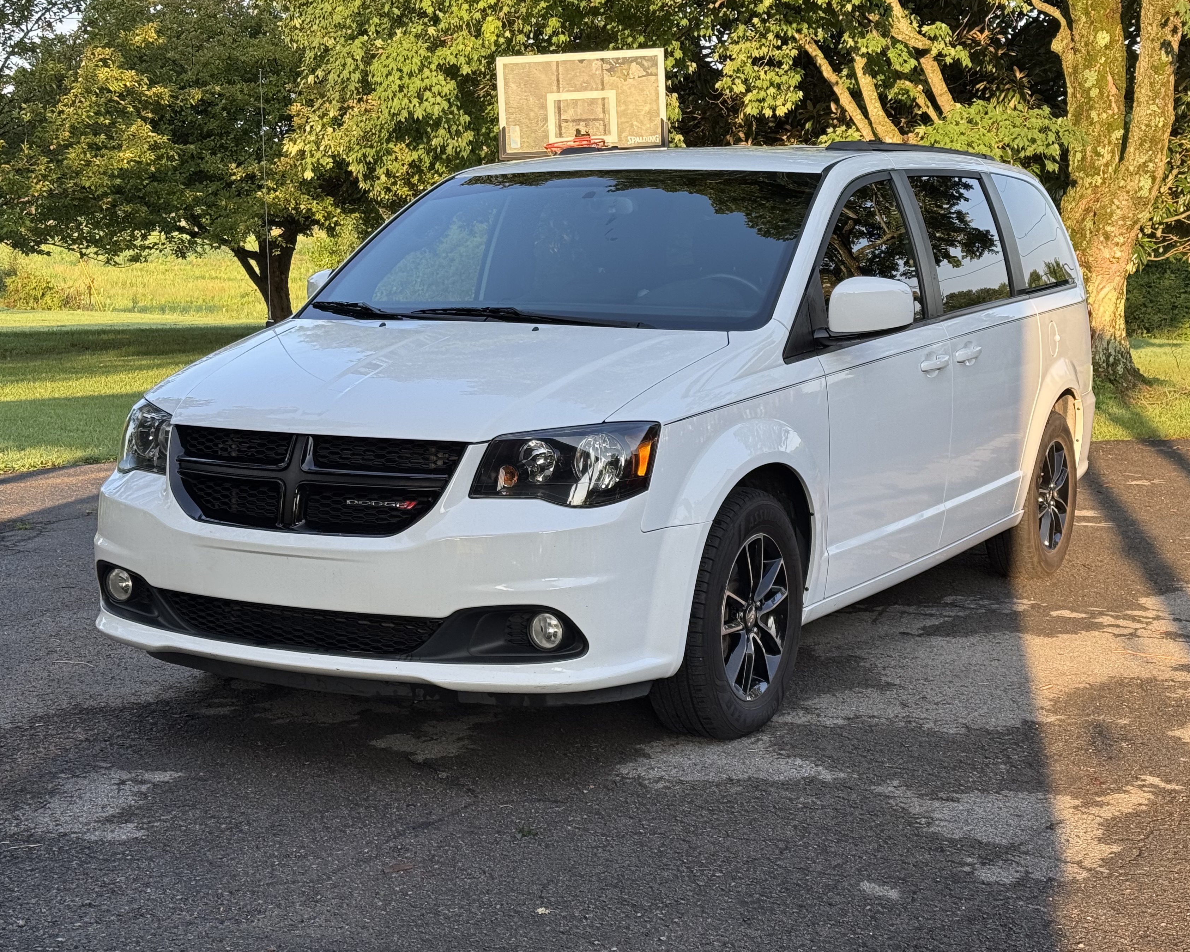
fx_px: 1972
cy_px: 433
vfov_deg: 27.1
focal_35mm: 56
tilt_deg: -7.0
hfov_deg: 33.6
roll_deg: +0.0
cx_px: 616
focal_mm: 6.76
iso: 64
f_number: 1.78
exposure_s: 1/540
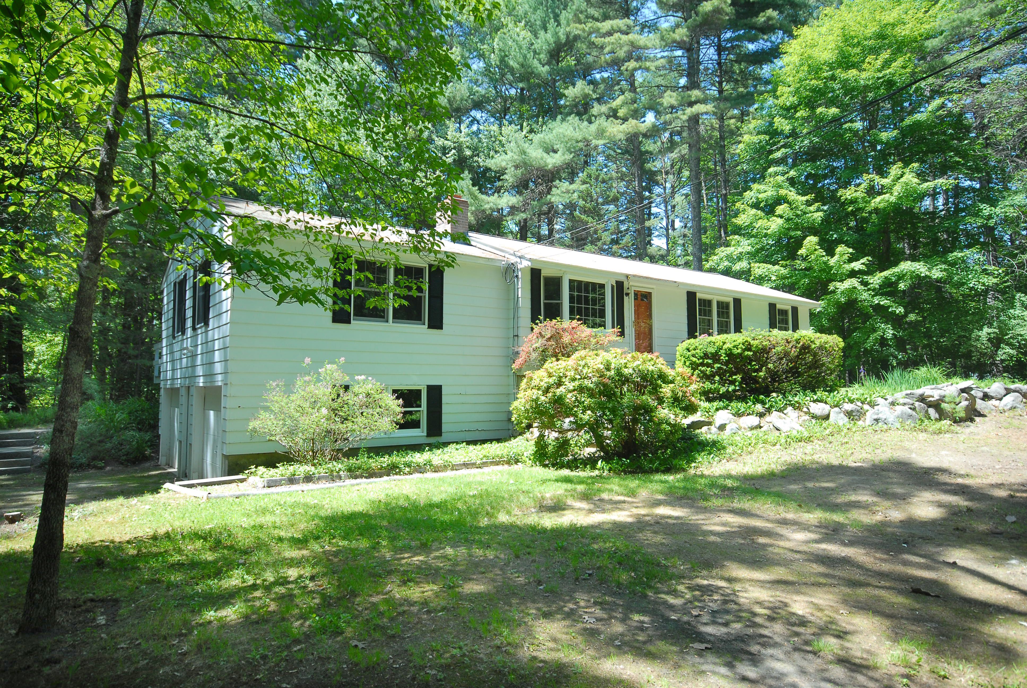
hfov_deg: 81.1
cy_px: 344
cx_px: 514
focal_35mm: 21
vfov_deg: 59.6
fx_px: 600
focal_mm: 14
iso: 200
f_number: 6.3
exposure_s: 1/100
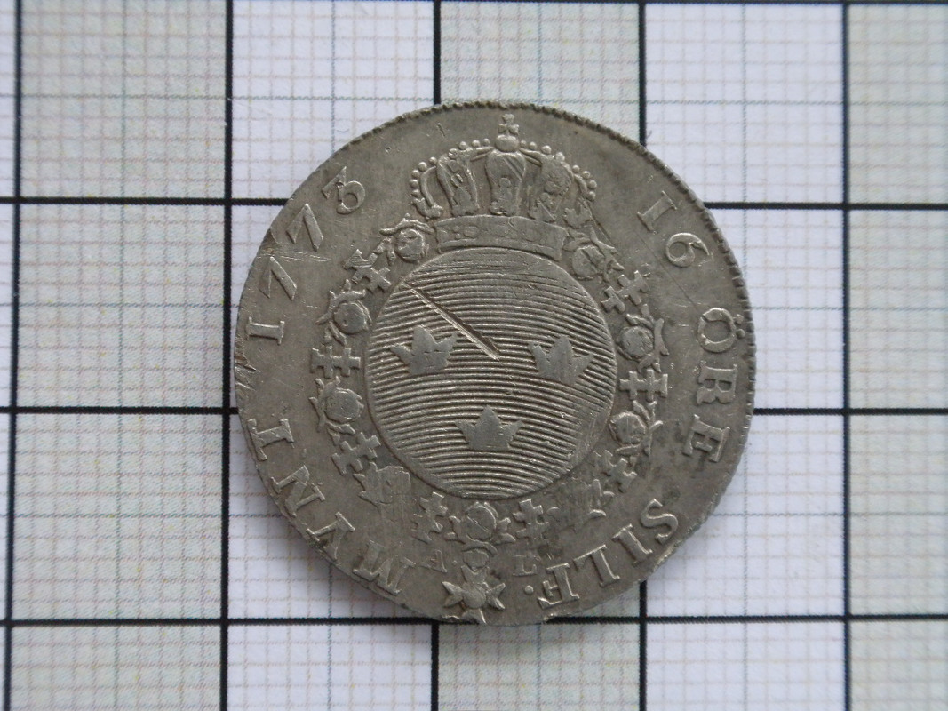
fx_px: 1424
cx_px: 474
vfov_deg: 28.0
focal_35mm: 52
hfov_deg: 36.8
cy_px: 356
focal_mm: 9.1
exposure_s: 1/30
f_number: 4.3
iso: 200
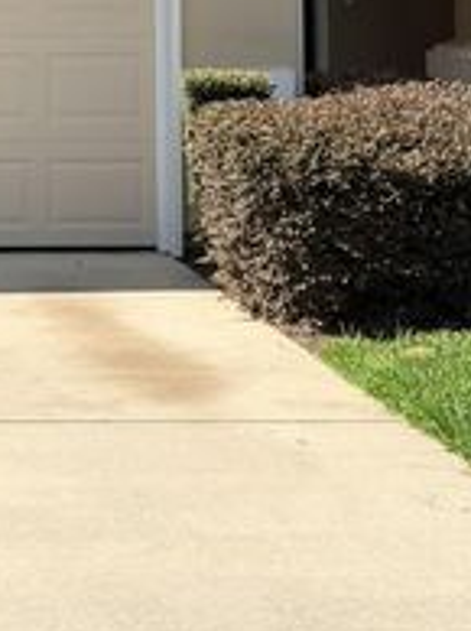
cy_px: -138
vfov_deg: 16.1
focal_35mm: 117
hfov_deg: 12.1
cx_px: -218
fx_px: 2127
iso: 80
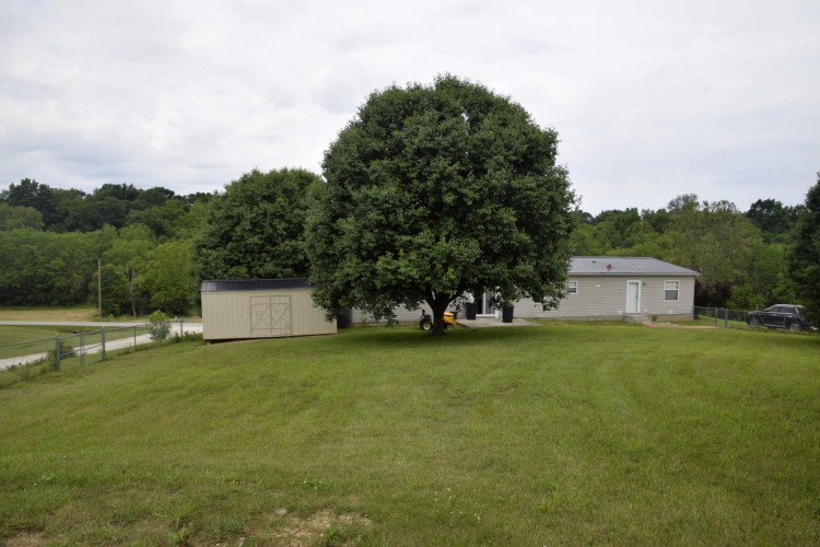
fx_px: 547
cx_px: 410
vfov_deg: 53.1
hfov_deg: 73.7
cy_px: 274
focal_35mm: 24
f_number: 10
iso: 100
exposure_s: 1/200
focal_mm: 16
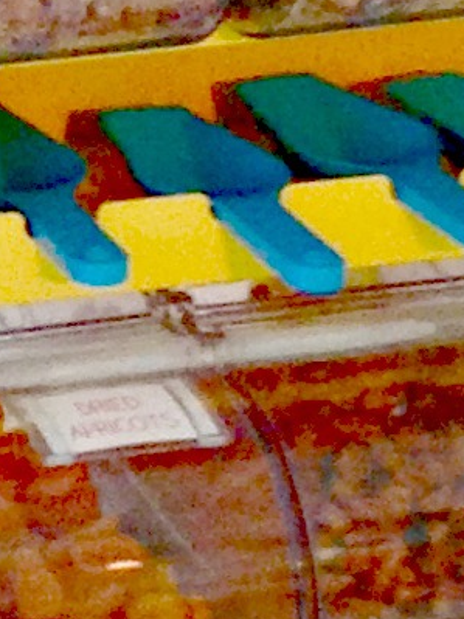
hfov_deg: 5.6
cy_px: -174
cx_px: -456
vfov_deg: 7.6
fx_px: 4631
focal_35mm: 259
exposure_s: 1/20
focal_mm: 4.12
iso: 200
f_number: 2.4
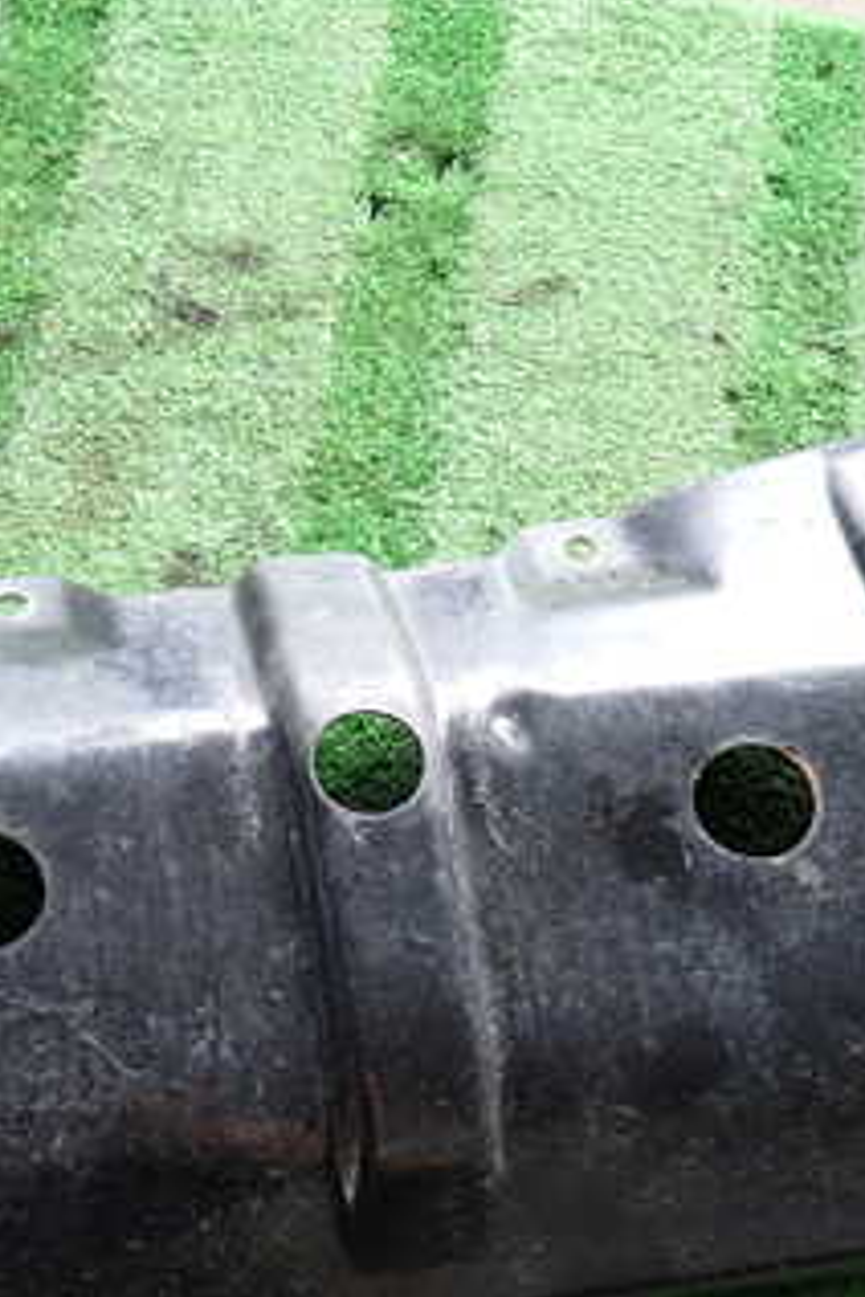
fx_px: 1766
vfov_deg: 39.9
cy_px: 848
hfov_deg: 27.2
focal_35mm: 49
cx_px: 241
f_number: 2
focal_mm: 4.5
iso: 100
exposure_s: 1/60
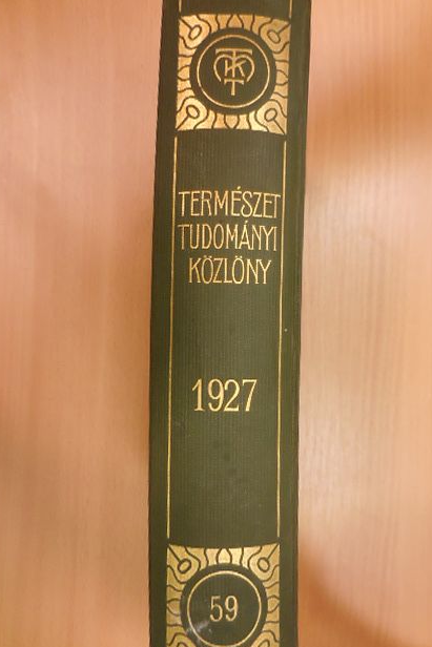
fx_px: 486
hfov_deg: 47.9
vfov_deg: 67.4
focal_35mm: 27
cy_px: 318
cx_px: 242
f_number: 3.3
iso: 360
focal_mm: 4.5
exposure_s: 1/30
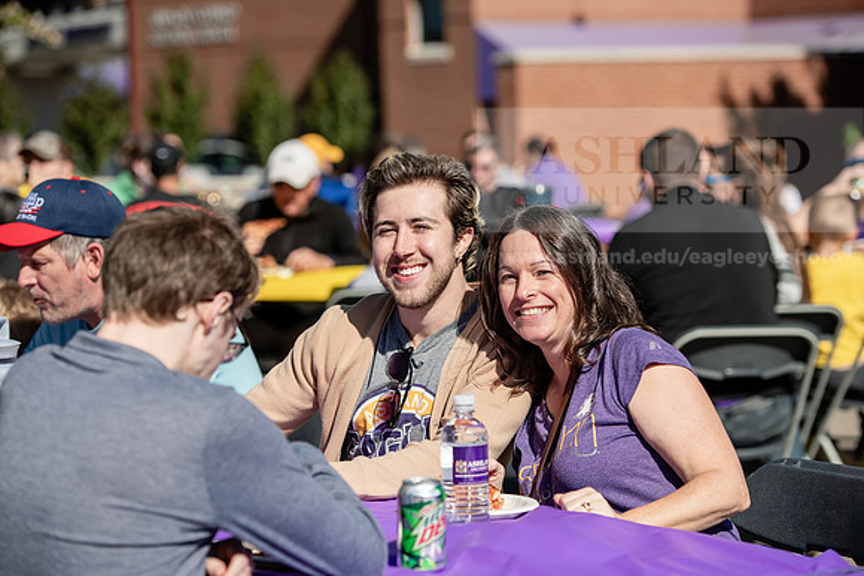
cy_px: 288
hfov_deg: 18.3
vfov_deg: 12.2
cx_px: 432
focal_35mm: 112
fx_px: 2689
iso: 64
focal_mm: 112
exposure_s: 1/800
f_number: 4
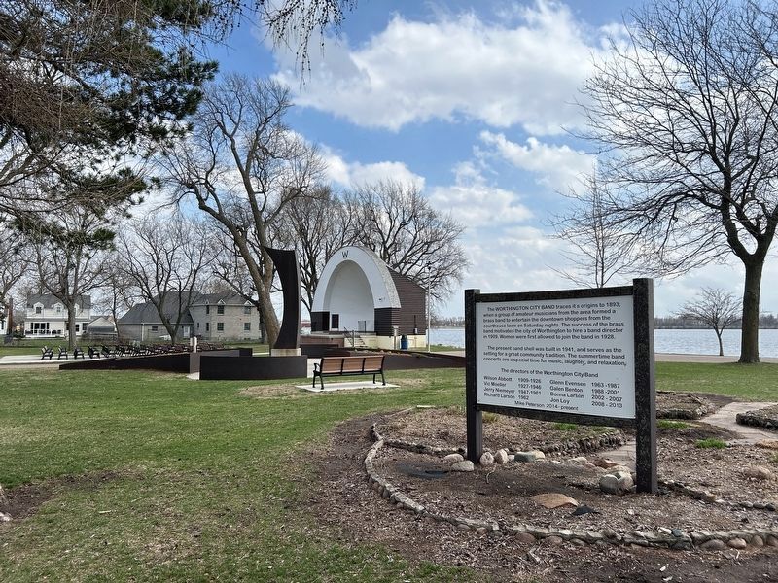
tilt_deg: +3.4
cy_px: 292
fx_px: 584
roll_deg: +0.3
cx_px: 389
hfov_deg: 67.3
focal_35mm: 26
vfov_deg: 53.1
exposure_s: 1/1252
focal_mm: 5.7
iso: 50
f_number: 1.5
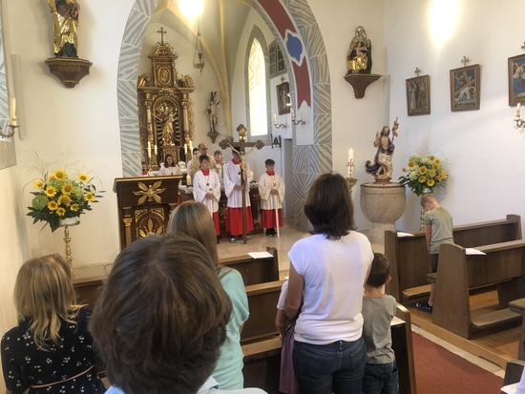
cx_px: 262
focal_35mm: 28
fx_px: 425
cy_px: 197
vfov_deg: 49.8
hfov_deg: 63.4
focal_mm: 4
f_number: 1.8
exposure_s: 1/33
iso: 32
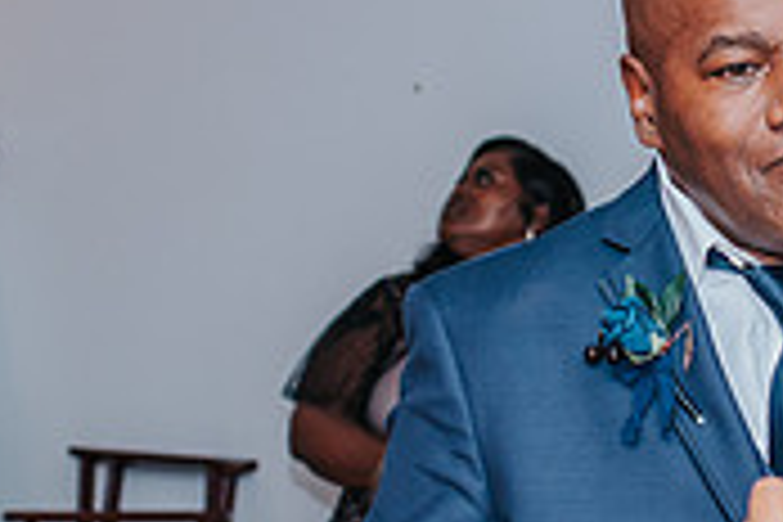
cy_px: 325
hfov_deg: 13.3
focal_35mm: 154
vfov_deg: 8.9
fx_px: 3349
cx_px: 651
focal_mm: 35
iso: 500
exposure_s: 1/200
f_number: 3.5
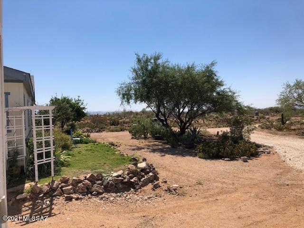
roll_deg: +1.7
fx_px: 246
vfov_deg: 49.7
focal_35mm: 28
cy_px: 114
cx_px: 152
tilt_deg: -0.9
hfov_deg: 63.4
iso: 20
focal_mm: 3.99
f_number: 1.8
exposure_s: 1/3040
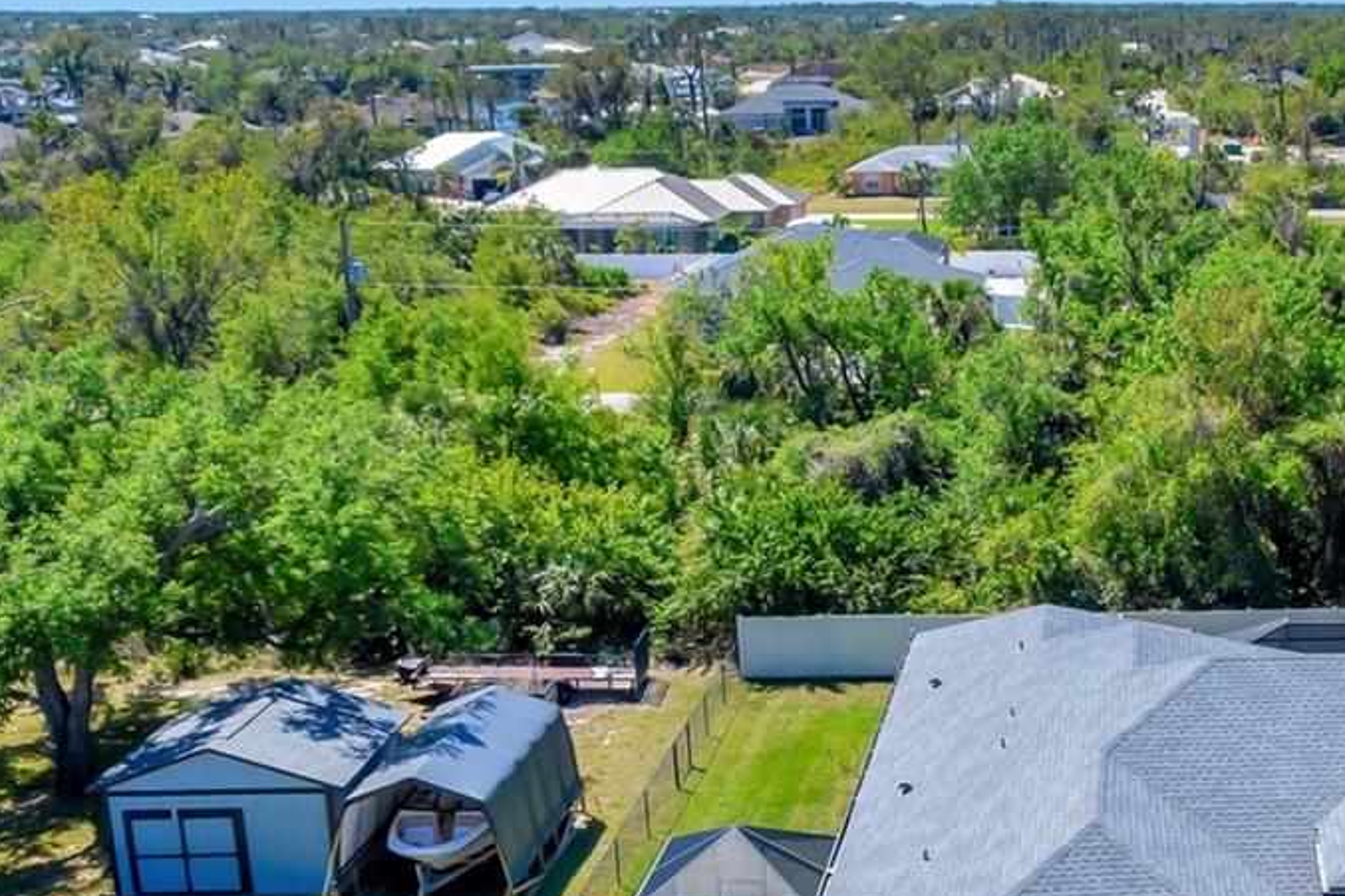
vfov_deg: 25.1
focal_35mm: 52
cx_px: 1228
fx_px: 1942
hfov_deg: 35.8
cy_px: 837
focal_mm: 8.38
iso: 130
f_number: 2.8
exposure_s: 1/1500
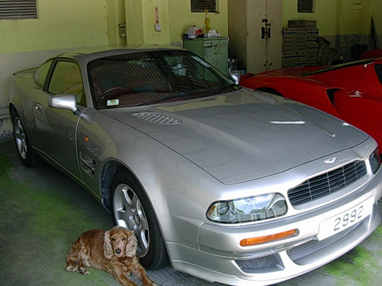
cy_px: 143
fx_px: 408
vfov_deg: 38.7
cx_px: 191
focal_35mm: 37
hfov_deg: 50.1
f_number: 2.7
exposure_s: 1/114
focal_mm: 5.6
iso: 70
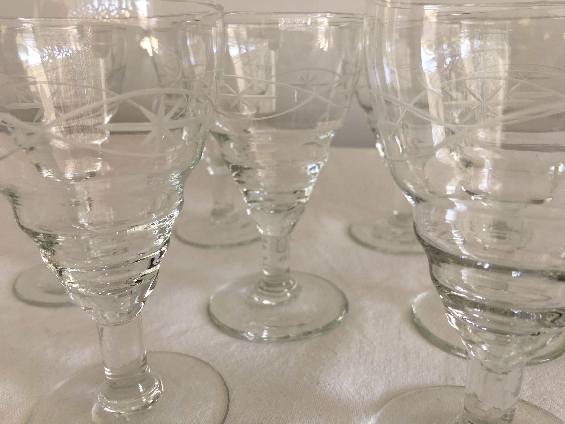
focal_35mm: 29
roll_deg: +1.2
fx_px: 473
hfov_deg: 61.7
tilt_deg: -16.1
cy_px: 212
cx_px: 282
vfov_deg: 48.2
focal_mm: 4.15
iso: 32
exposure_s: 1/50
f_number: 2.2
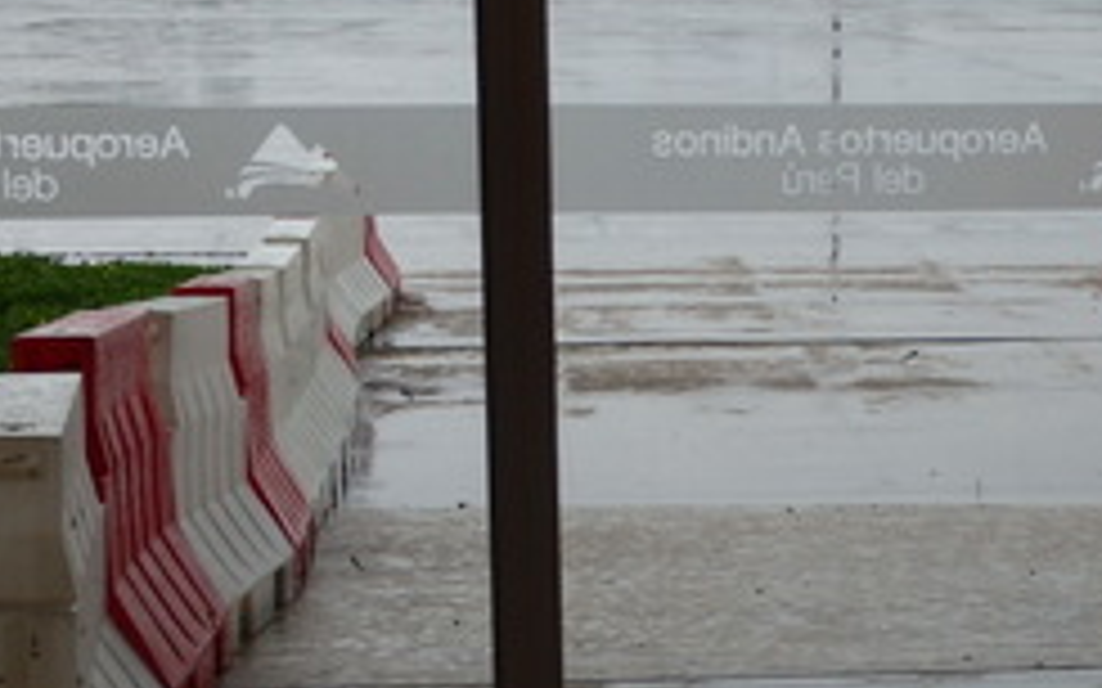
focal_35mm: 106
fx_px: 3183
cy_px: 591
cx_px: 1035
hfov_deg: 19.2
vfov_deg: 12.3
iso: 160
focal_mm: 8.8
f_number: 4.9
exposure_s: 1/100
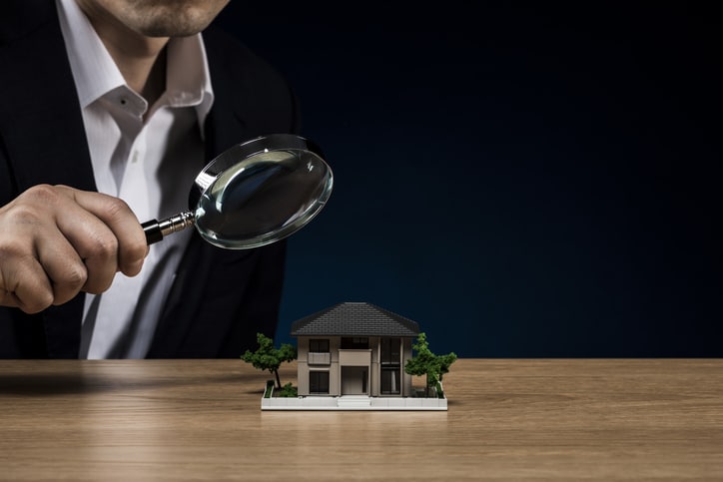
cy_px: 241
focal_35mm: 105
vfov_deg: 13.0
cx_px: 362
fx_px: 2109
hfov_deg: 19.5
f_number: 11
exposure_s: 1/125
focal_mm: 105
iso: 50
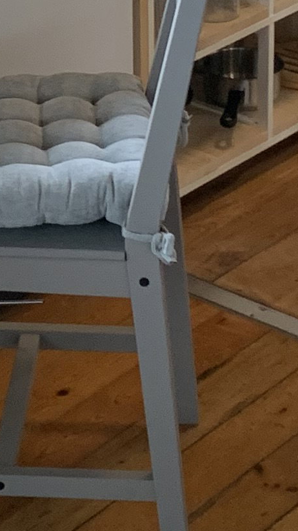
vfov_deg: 15.0
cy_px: -86
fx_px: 1954
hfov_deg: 8.7
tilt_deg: -17.3
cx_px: 69
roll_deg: +1.2
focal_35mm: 139
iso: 160
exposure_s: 1/60
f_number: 1.8
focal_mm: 4.25
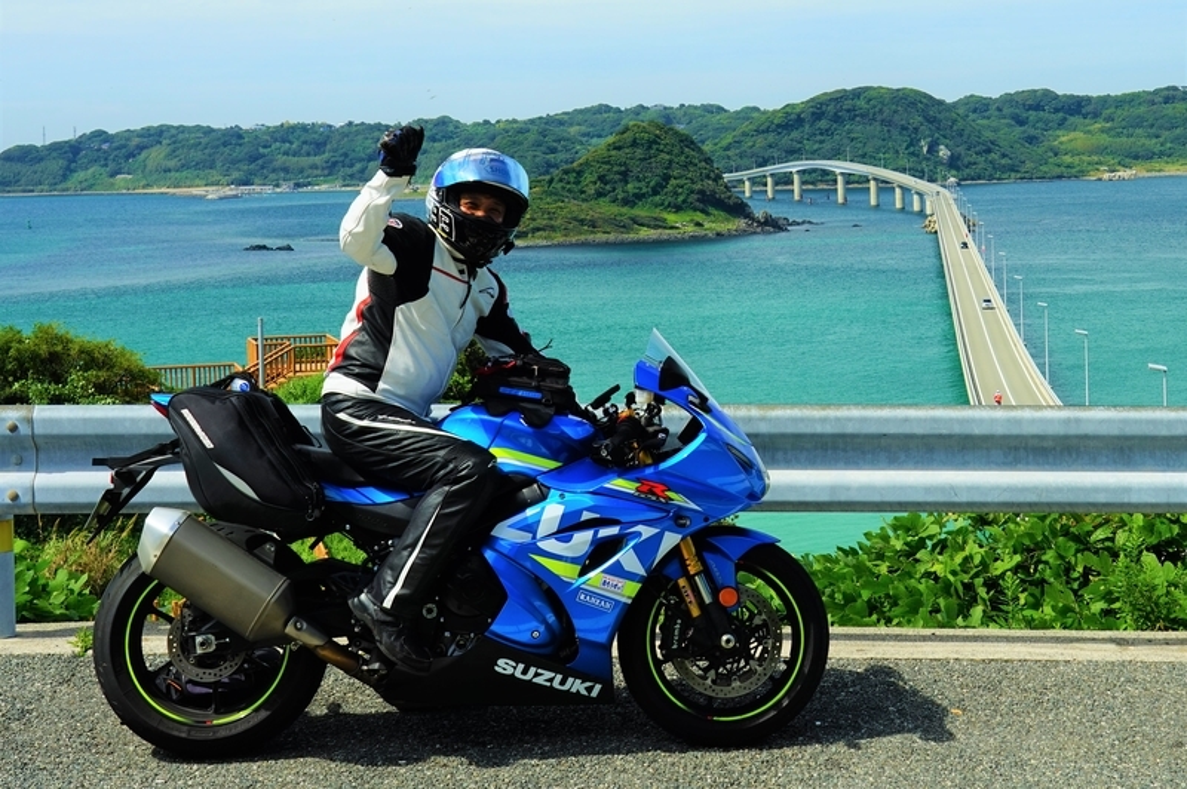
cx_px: 594
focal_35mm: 40
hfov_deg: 48.5
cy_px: 394
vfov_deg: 33.3
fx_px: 1318
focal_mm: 40
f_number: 10
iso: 100
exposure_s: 1/80
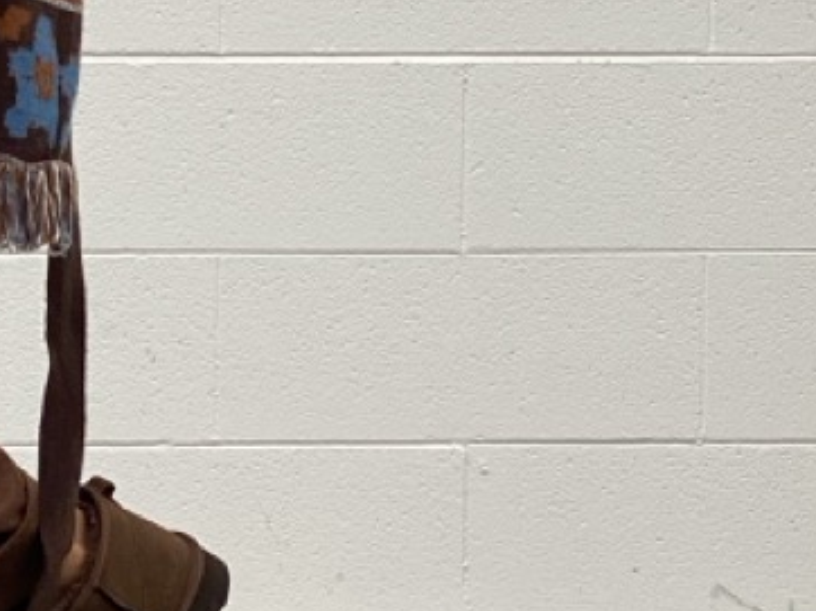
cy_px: -9
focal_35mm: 184
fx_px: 4335
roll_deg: -0.4
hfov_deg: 10.7
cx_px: 7
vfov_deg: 8.0
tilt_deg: -4.0
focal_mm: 6
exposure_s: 1/122
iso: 32
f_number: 2
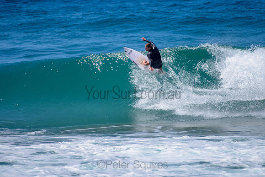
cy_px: 71
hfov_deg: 3.4
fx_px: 4512
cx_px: 137
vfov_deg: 2.2
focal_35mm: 613
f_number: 5.6
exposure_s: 1/2000
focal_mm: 500
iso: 90
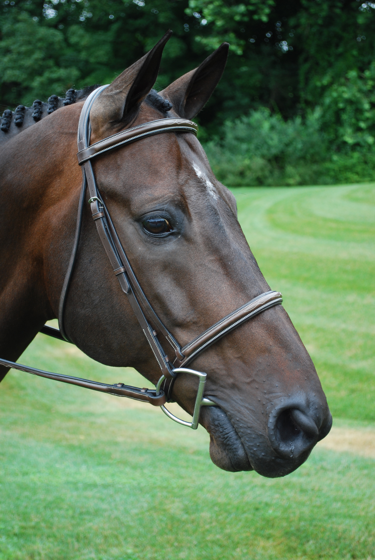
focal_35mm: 66
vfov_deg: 30.5
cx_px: 188
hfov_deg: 20.7
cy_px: 280
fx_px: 1028
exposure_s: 1/60
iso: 200
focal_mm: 44
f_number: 5.3
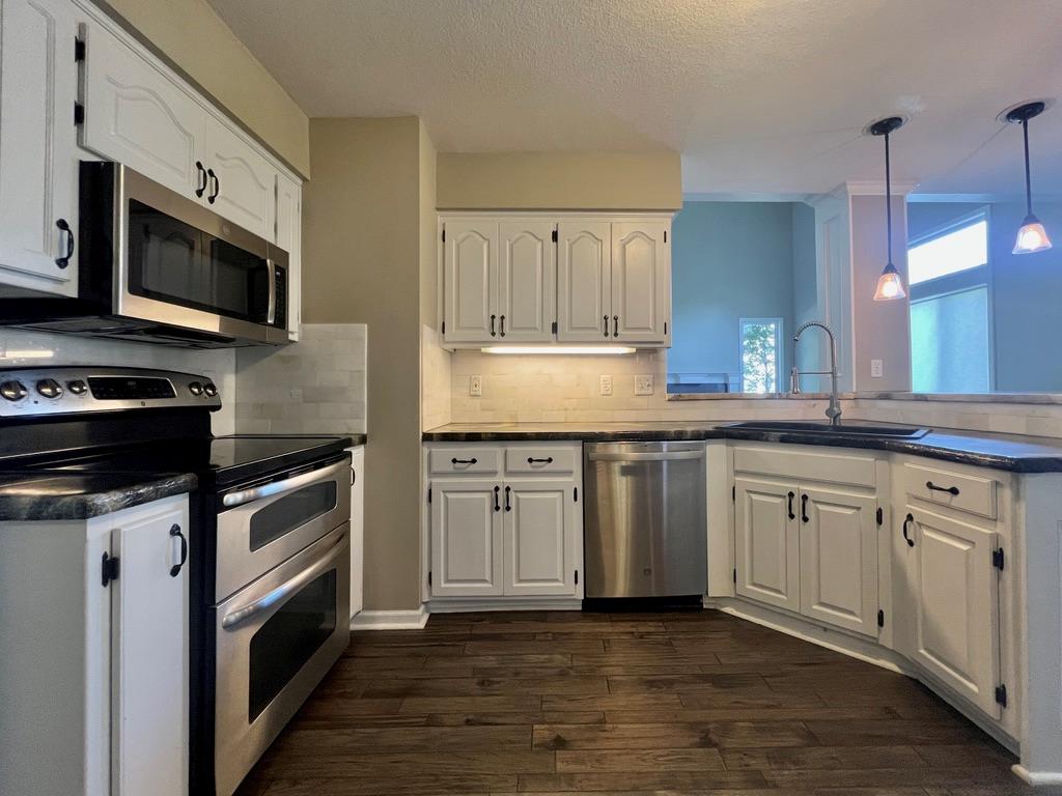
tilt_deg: -1.3
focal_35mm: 13
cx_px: 531
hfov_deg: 106.2
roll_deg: +0.9
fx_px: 399
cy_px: 398
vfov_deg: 89.9
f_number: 1.8
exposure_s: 1/60
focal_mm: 1.57
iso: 200
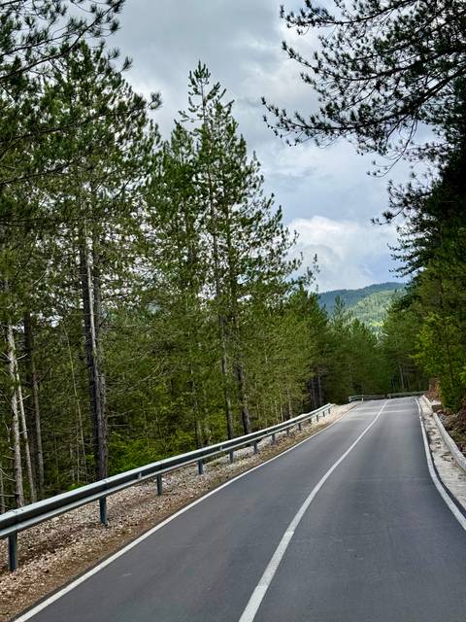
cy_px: 311
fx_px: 862
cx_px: 233
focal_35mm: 48
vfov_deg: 39.7
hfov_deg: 30.3
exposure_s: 1/3704
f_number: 1.78
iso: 64
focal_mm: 6.76
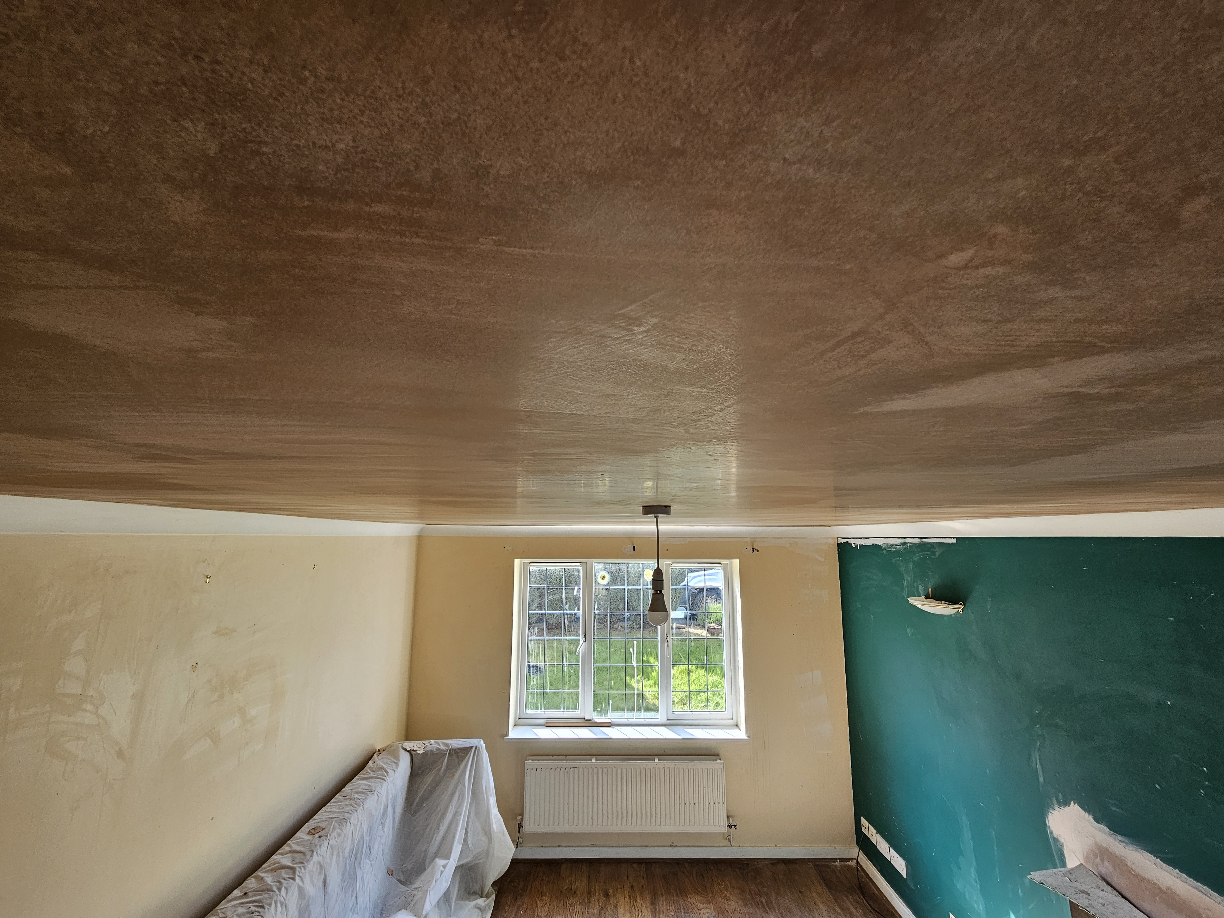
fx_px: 460
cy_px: 459
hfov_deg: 106.2
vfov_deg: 89.9
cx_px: 612
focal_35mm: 13
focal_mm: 2.2
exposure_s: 1/100
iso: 64
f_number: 2.2
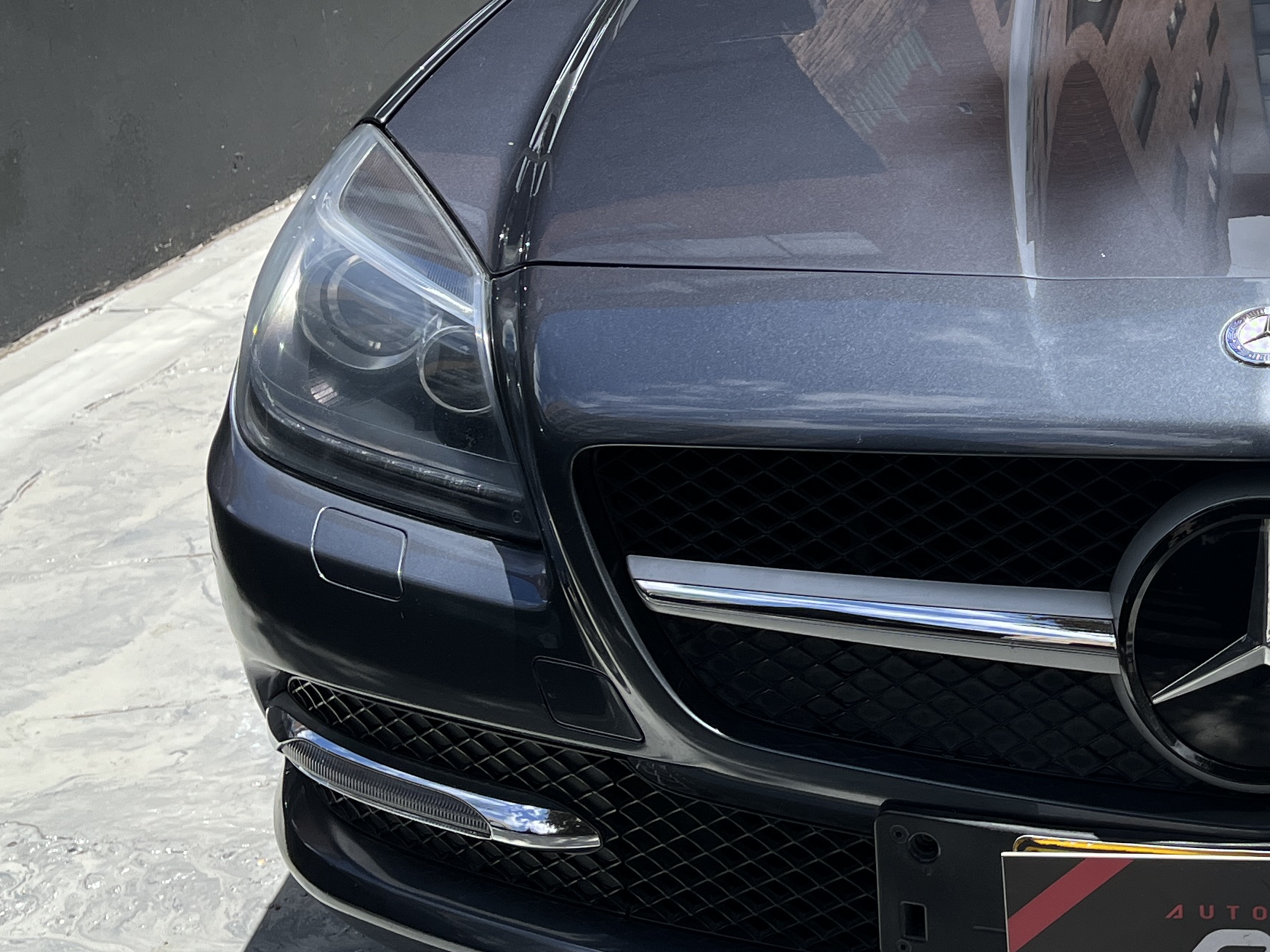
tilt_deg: -16.5
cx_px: 1343
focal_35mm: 60
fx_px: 2201
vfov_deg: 24.2
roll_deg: +1.8
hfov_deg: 29.5
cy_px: 278
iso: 50
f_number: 1.6
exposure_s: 1/3049
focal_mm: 5.1
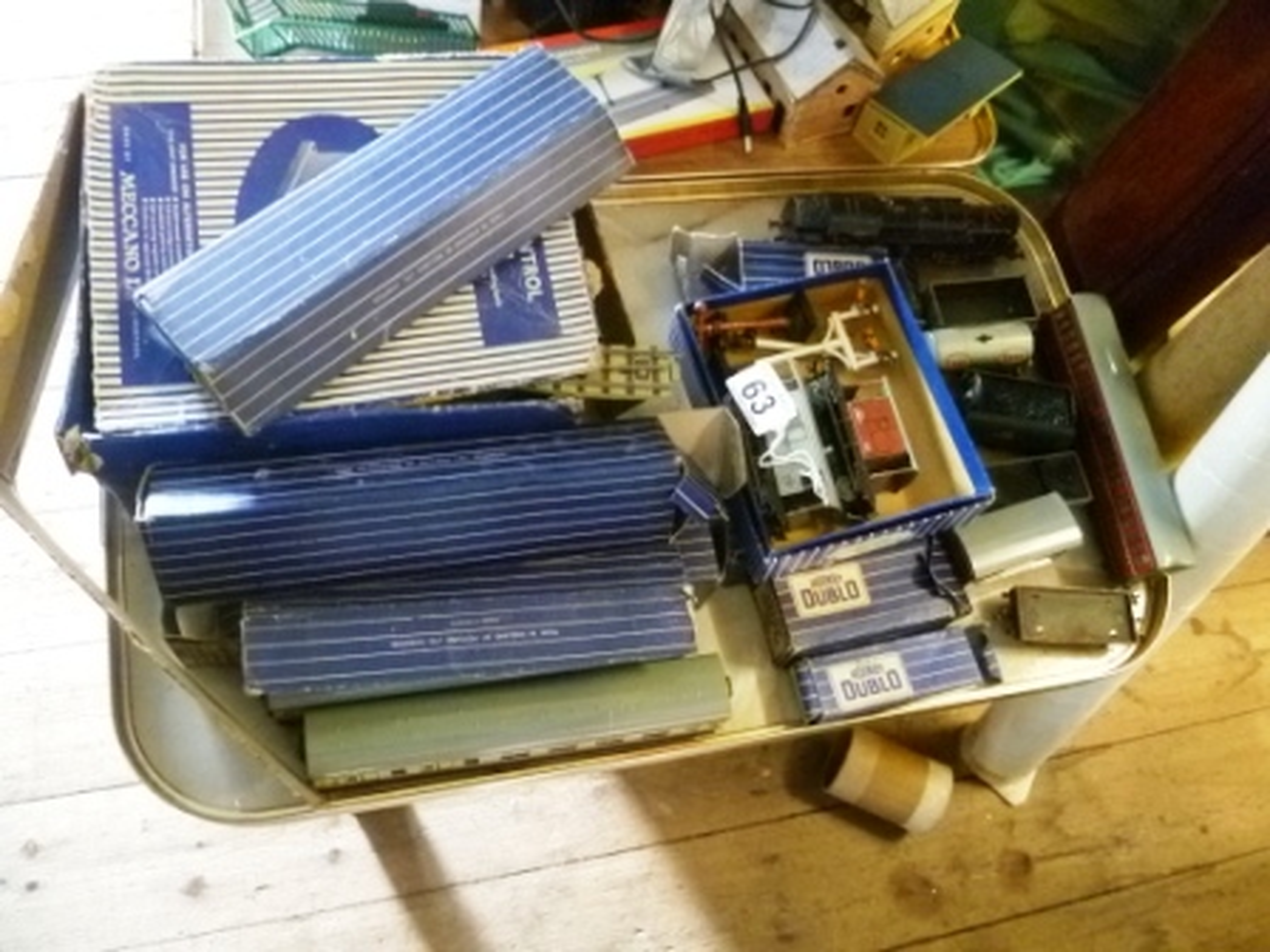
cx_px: 635
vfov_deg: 49.7
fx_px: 1027
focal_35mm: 28
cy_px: 476
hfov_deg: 63.4
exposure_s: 1/13
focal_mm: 5
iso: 800
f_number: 2.8
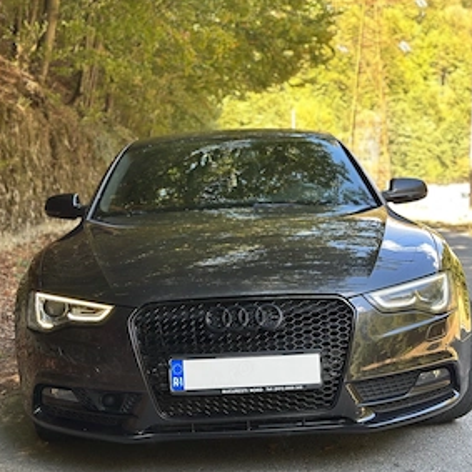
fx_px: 926
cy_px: 290
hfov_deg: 28.6
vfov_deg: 28.5
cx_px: 232
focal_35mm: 60
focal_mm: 6.86
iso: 100
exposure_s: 1/245
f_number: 1.78
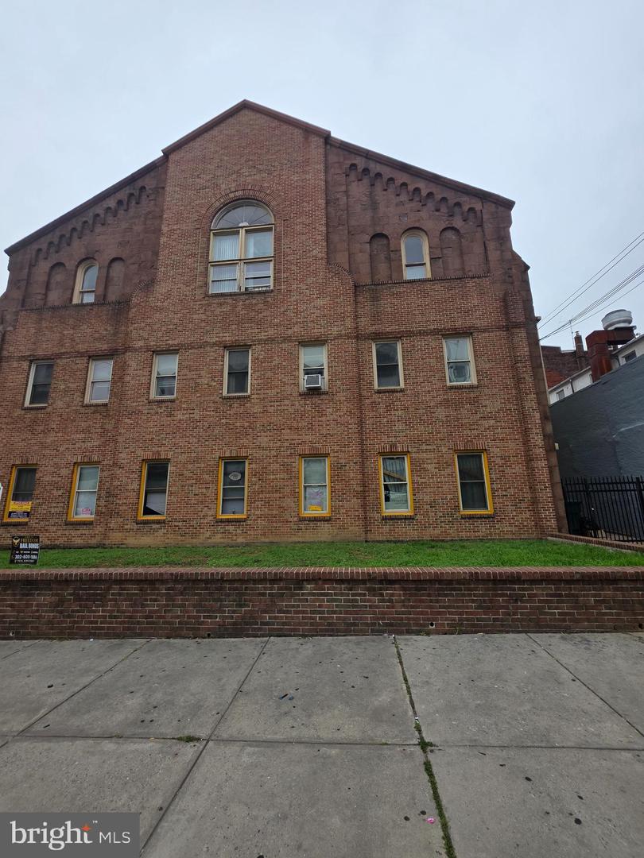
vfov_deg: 106.2
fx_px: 322
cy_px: 429
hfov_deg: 89.9
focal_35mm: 13
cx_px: 322
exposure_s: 1/1117
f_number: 1.9
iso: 40
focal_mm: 2.2
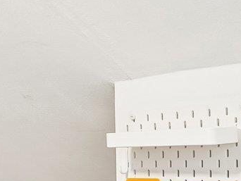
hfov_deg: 19.4
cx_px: -87
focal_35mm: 92
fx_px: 641
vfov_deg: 15.9
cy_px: 162
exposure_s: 1/13
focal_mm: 16
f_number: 8
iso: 400
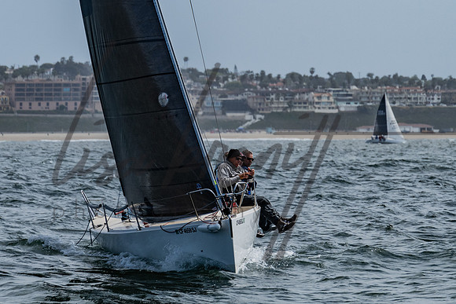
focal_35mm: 438
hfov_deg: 4.7
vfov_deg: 3.1
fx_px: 5546
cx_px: 238
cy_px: 119
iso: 200
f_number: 6.3
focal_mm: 200
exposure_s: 1/2000
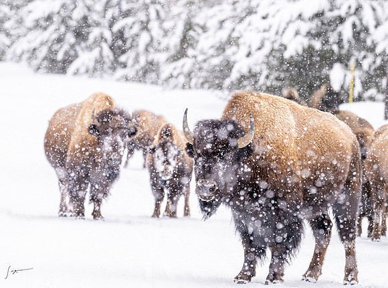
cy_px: 138
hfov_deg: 4.4
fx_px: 5082
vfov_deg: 3.2
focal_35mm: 455
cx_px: 191
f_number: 9
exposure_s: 1/400
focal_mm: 400
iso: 1600
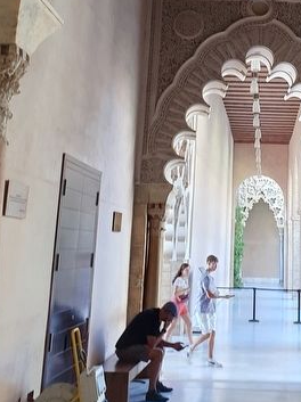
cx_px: 239
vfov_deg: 30.9
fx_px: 685
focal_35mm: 59
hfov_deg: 24.4
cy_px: 24
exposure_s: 1/50
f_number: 2.4
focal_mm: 4.32
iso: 200
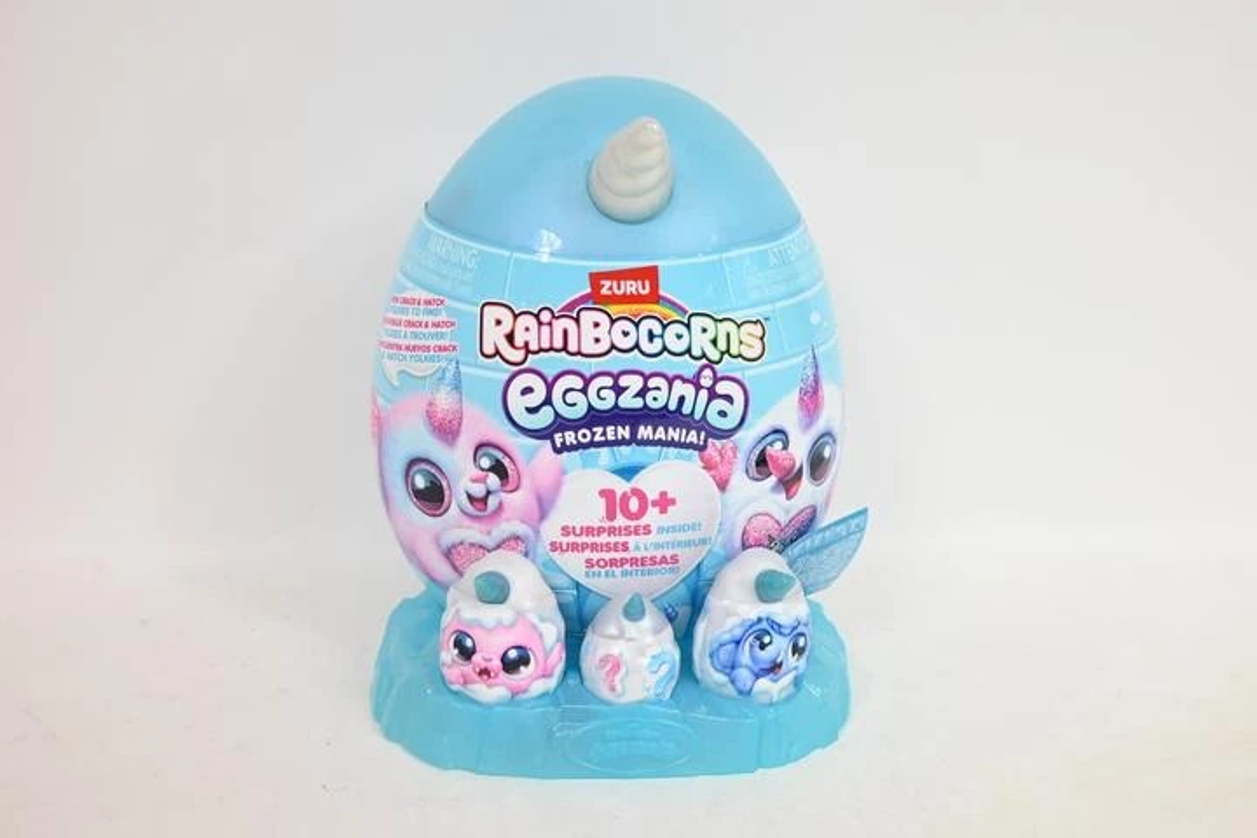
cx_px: 628
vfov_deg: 38.4
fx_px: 1205
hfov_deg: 55.1
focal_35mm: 34
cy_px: 419
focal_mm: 23
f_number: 4.2
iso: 400
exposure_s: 1/160
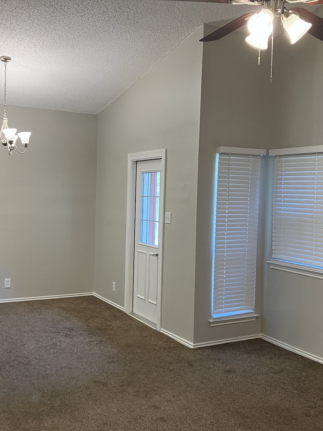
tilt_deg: -2.9
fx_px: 485
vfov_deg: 47.9
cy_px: 221
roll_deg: -1.0
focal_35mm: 39
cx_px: 148
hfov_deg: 36.8
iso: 80
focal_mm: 3.99
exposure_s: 1/60
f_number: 1.8
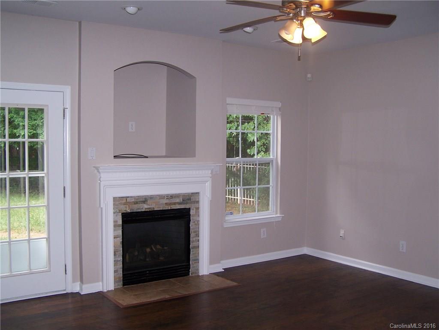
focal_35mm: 38
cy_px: 165
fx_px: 482
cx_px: 220
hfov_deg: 49.0
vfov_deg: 37.7
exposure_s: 1/60
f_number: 2.8
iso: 80
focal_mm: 6.3
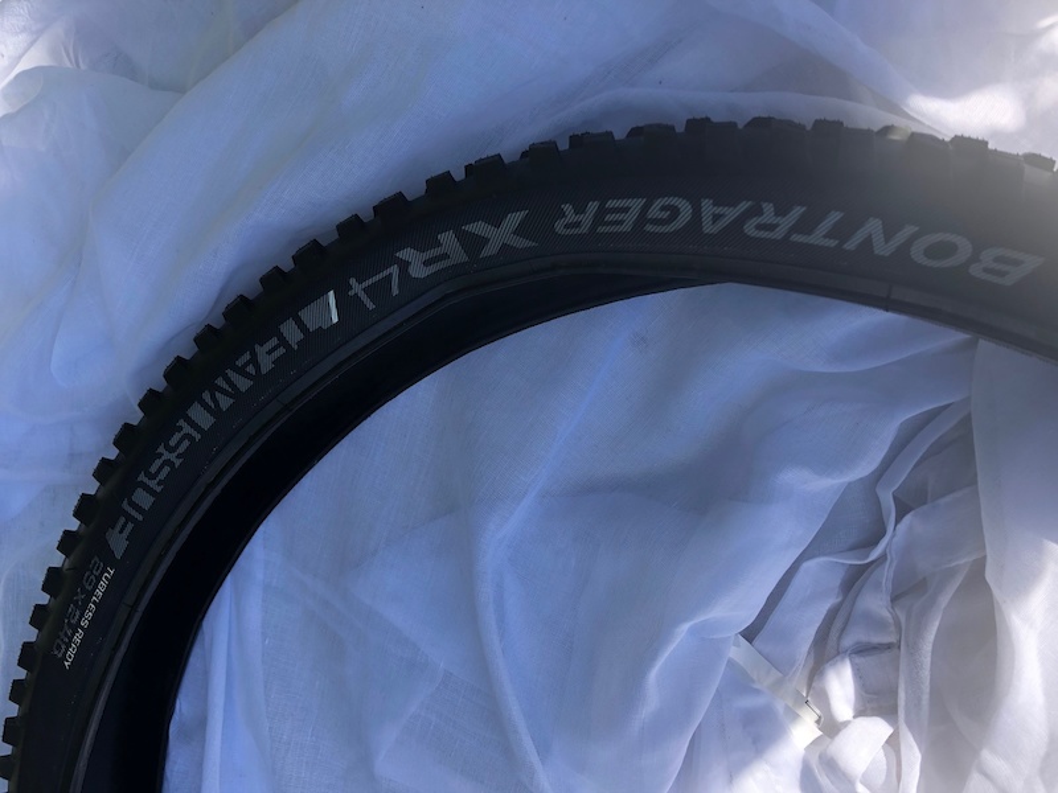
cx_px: 529
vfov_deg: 49.7
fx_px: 856
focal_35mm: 28
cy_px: 396
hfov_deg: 63.4
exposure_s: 1/506
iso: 20
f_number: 1.8
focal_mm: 4
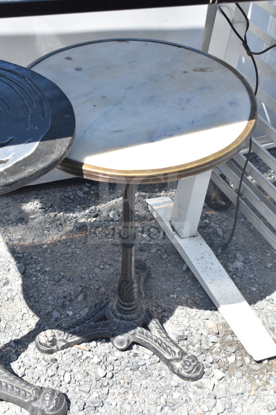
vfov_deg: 33.4
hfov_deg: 22.6
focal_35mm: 60
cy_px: 208
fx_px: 690
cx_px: 138
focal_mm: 40
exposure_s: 1/250
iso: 200
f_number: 8
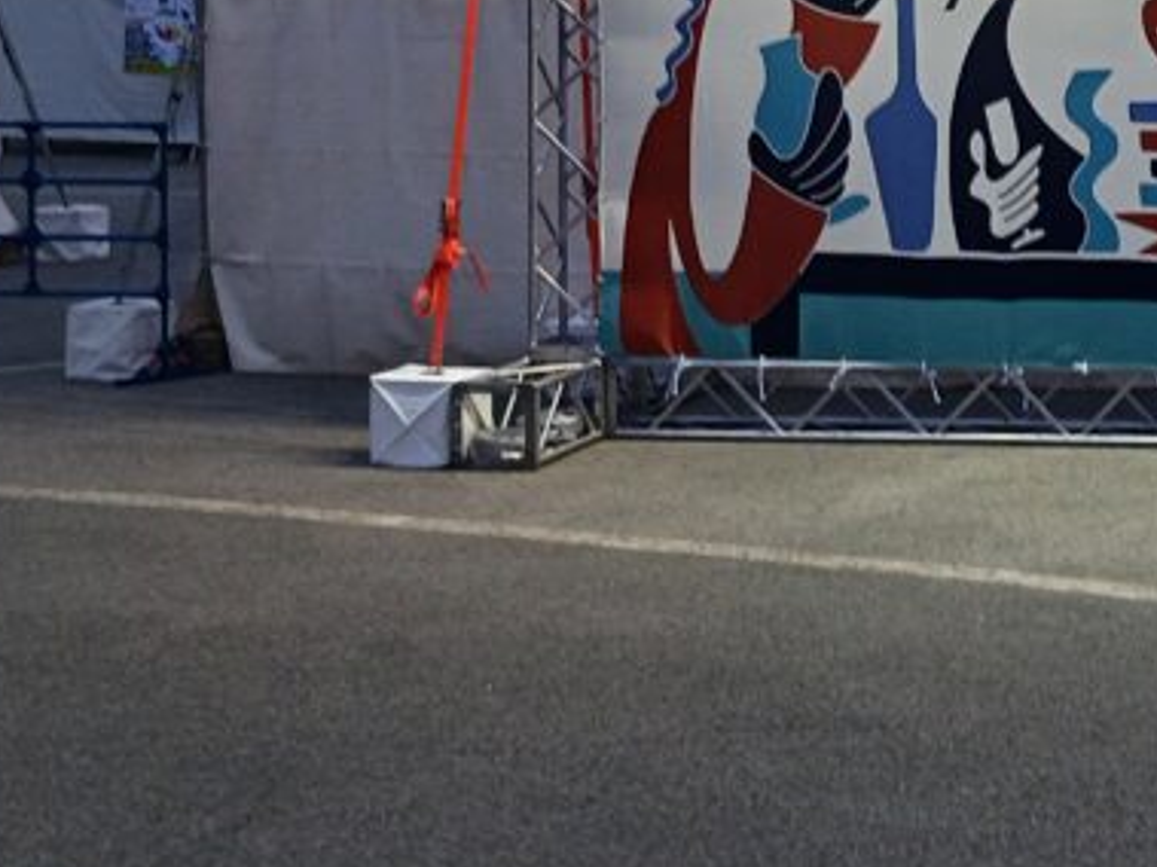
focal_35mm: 73
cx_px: 1322
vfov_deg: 19.7
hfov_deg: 24.6
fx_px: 2439
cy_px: 73
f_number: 1.8
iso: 160
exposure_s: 1/60
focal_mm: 4
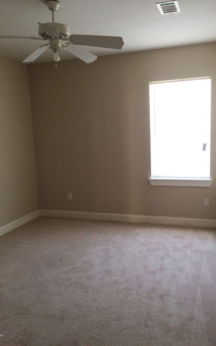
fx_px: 292
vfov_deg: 61.2
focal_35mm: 31
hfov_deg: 40.6
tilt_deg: -8.5
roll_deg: +2.6
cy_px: 172
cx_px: 117
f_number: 2.2
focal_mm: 4.15
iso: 64
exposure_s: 1/30
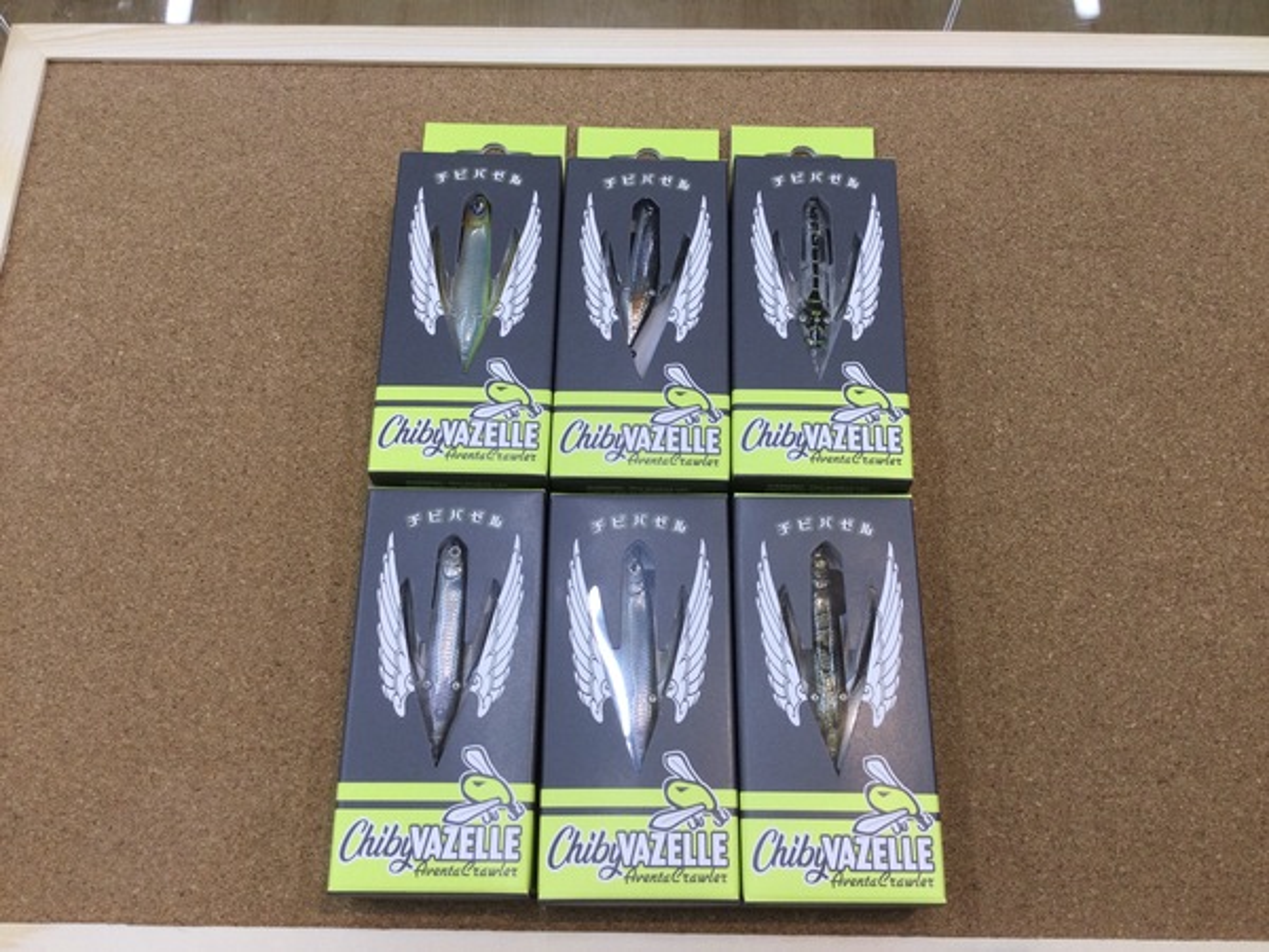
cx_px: 634
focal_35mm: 31
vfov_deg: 45.4
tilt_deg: -70.1
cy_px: 476
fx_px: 1136
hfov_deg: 58.4
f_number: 2.4
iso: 25
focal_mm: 3.3
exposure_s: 1/40
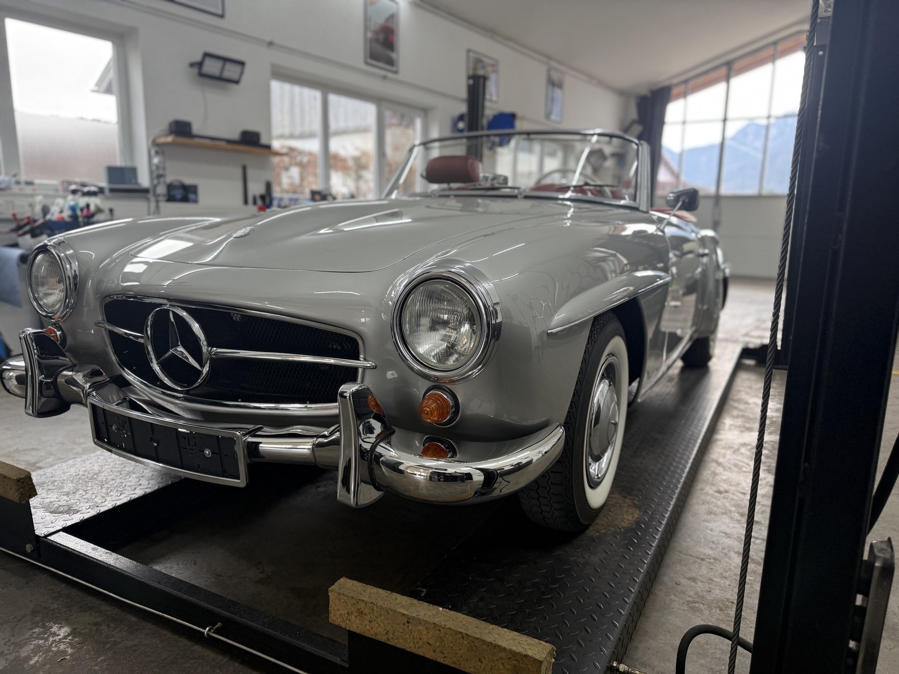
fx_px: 623
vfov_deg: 56.8
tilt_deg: -10.2
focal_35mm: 24
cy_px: 337
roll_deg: -1.1
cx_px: 450
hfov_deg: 71.6
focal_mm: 6.76
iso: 80
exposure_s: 1/100
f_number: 1.78
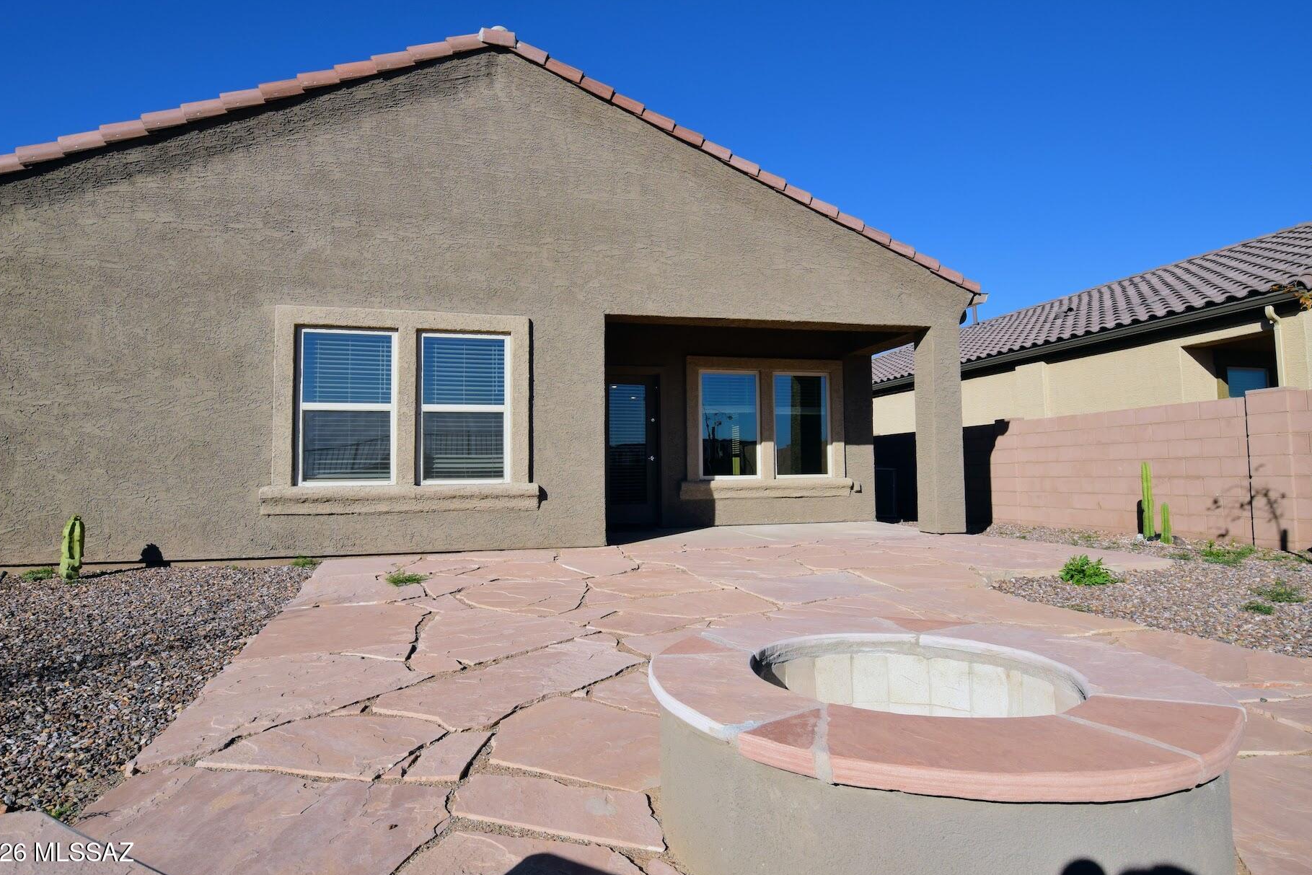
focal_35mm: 19
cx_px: 640
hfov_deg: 86.9
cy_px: 432
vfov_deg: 64.6
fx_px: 692
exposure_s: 1/640
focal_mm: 12
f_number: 13
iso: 400
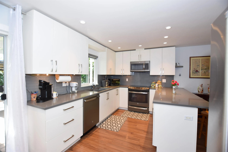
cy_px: 76
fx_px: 95
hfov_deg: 100.4
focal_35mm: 15
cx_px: 114
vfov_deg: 77.3
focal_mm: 10
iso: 400
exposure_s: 1/80
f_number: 4.5
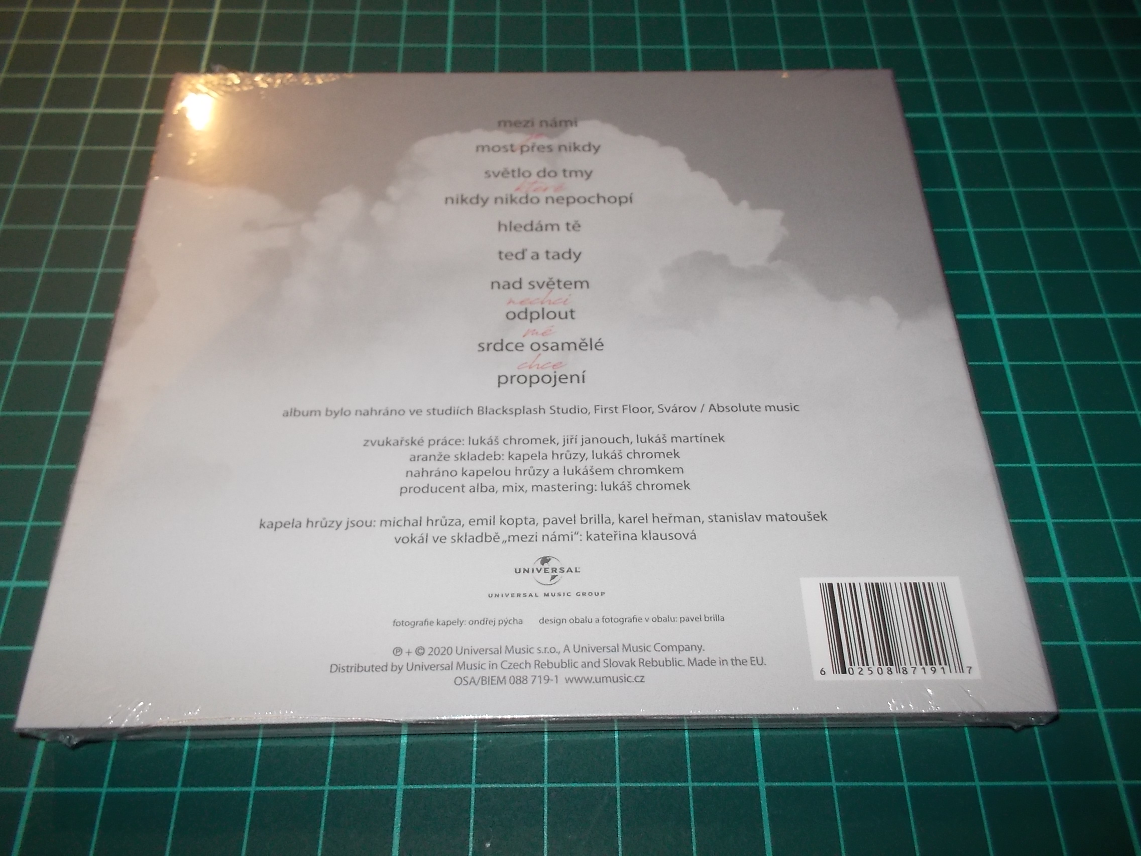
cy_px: 428
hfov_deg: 61.7
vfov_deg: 48.2
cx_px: 570
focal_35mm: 29
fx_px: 956
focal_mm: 4.1
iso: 200
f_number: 3.3
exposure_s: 1/30
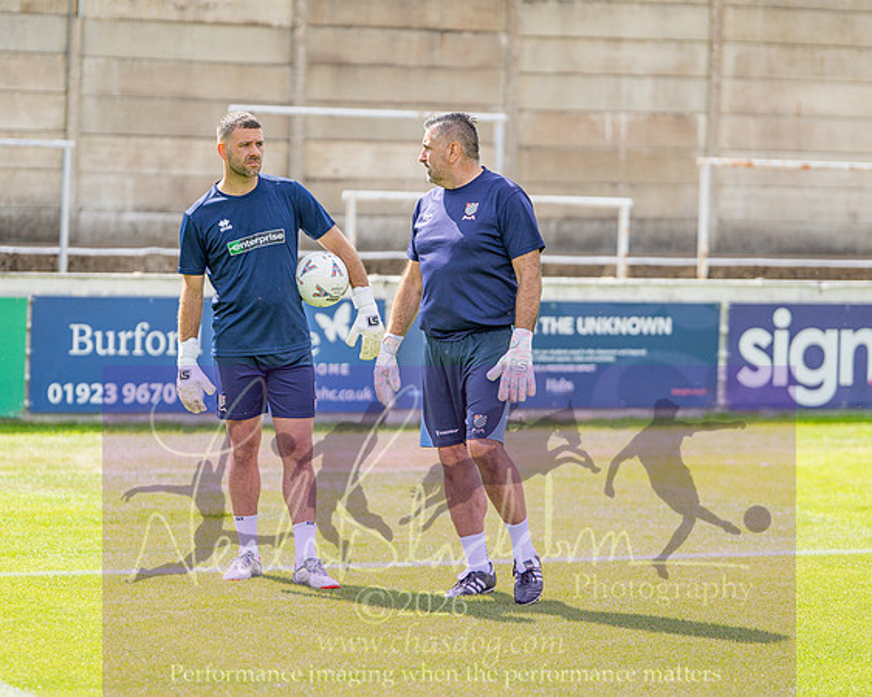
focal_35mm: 143
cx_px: 436
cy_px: 348
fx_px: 3692
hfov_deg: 13.5
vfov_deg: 10.8
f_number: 1.6
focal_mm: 85
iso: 220
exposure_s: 1/6400
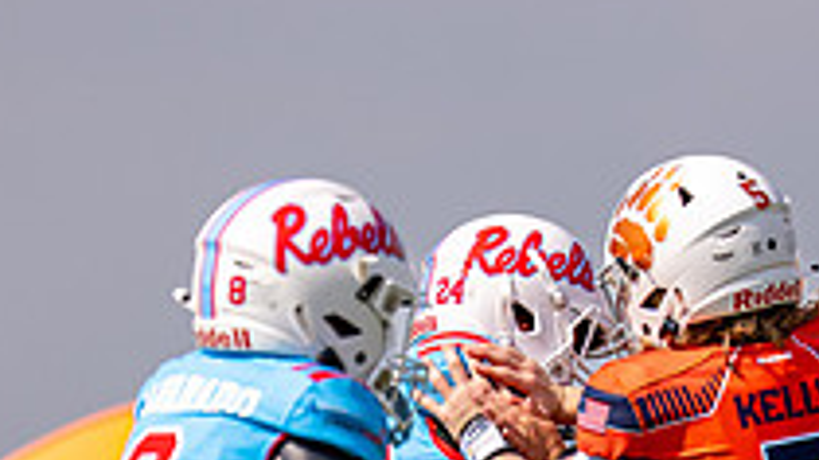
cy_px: 653
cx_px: 507
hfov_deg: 2.7
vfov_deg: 1.5
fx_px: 17434
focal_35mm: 803
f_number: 2.8
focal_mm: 180
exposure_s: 1/3200
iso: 125
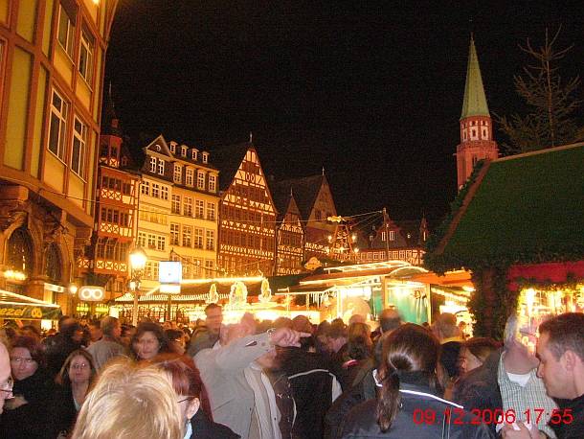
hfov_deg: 52.6
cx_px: 292
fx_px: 591
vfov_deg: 40.7
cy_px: 220
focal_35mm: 35
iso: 400
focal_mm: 5.8
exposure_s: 1/8
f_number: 2.8
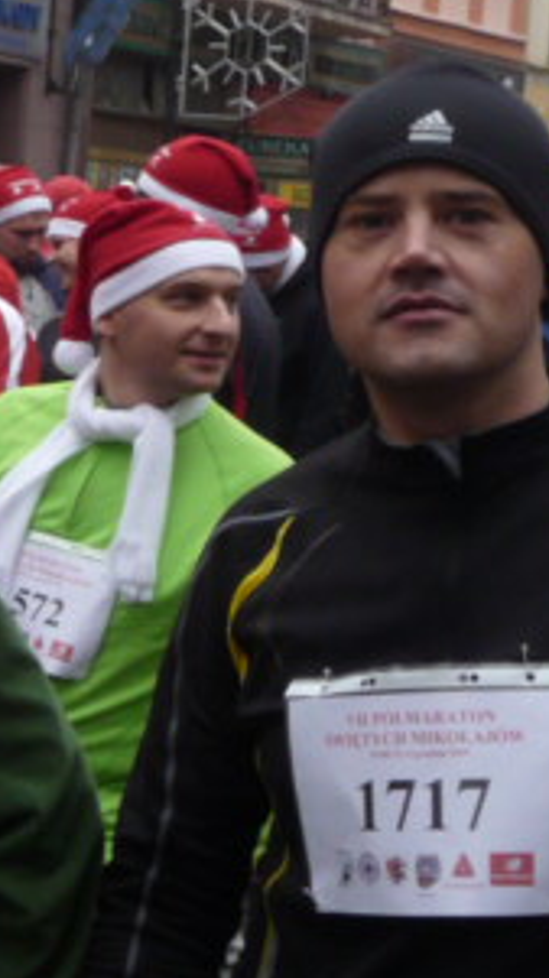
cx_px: -341
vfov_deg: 18.5
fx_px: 3006
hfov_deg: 10.0
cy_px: 575
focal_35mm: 116
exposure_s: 1/60
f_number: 3.4
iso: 100
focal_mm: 5
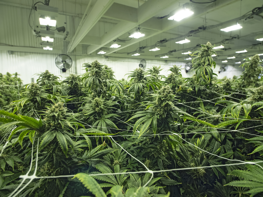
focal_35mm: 20
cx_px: 132
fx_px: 152
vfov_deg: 66.0
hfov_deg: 81.7
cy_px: 98
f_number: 3.5
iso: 200
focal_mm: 10
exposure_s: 1/800
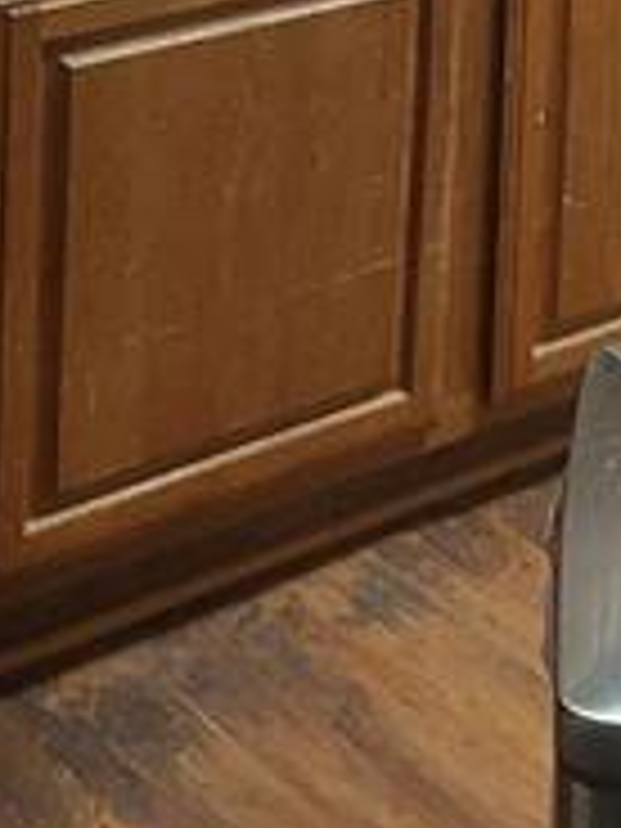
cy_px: -477
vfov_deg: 17.3
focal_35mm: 100
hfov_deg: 14.8
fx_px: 2392
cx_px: 382
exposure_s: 1/60
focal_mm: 5.23
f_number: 1.8
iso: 500
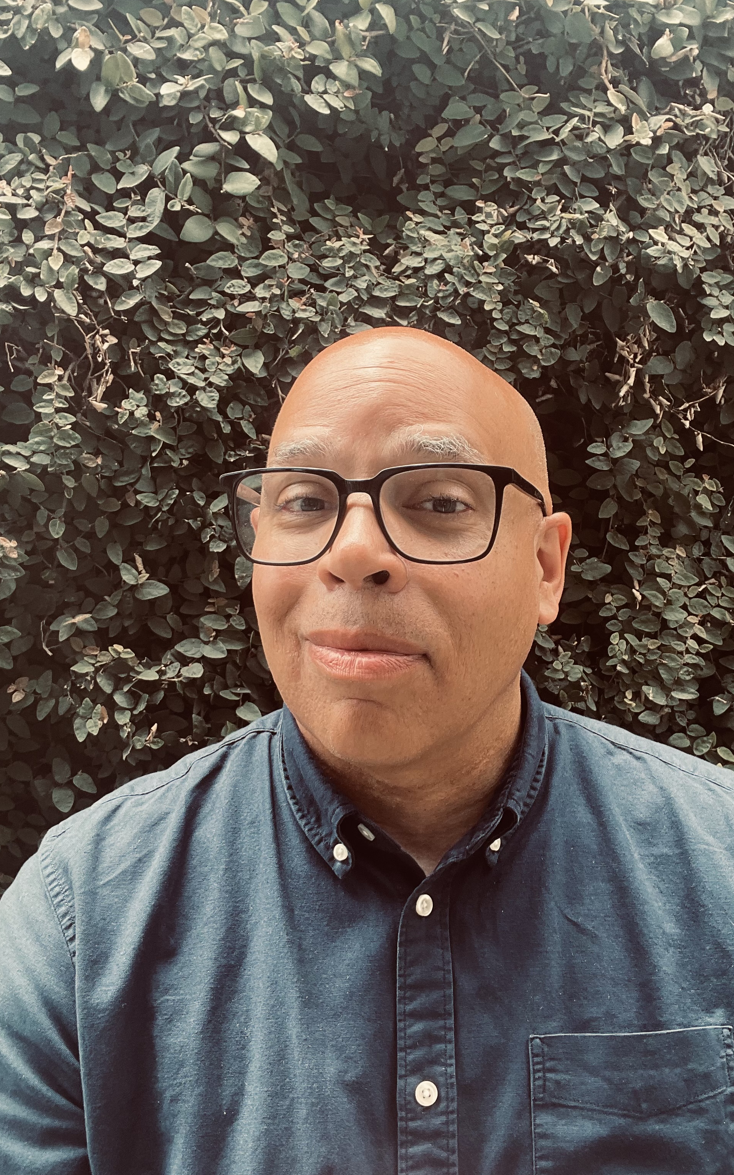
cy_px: 586
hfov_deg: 39.3
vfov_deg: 59.7
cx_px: 428
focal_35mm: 32
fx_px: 1024
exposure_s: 1/121
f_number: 2.2
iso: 40
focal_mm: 2.71
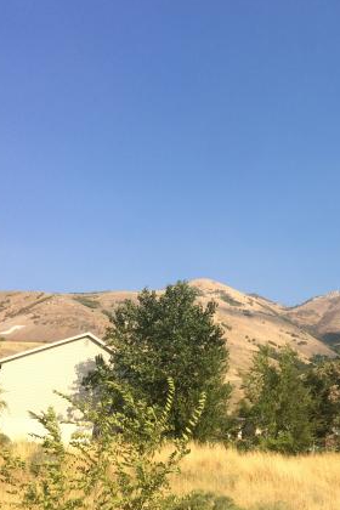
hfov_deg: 28.3
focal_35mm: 46
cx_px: 298
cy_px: 228
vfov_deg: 42.7
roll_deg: -4.8
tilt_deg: +18.8
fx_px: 652
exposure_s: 1/1866
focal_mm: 4.15
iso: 32
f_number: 2.2
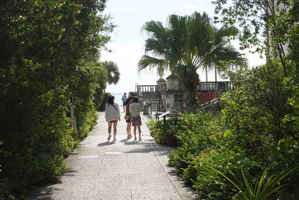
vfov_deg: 23.8
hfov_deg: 35.0
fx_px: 473
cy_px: 85
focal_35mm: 57
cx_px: 138
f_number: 18
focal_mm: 42
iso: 200
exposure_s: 1/100
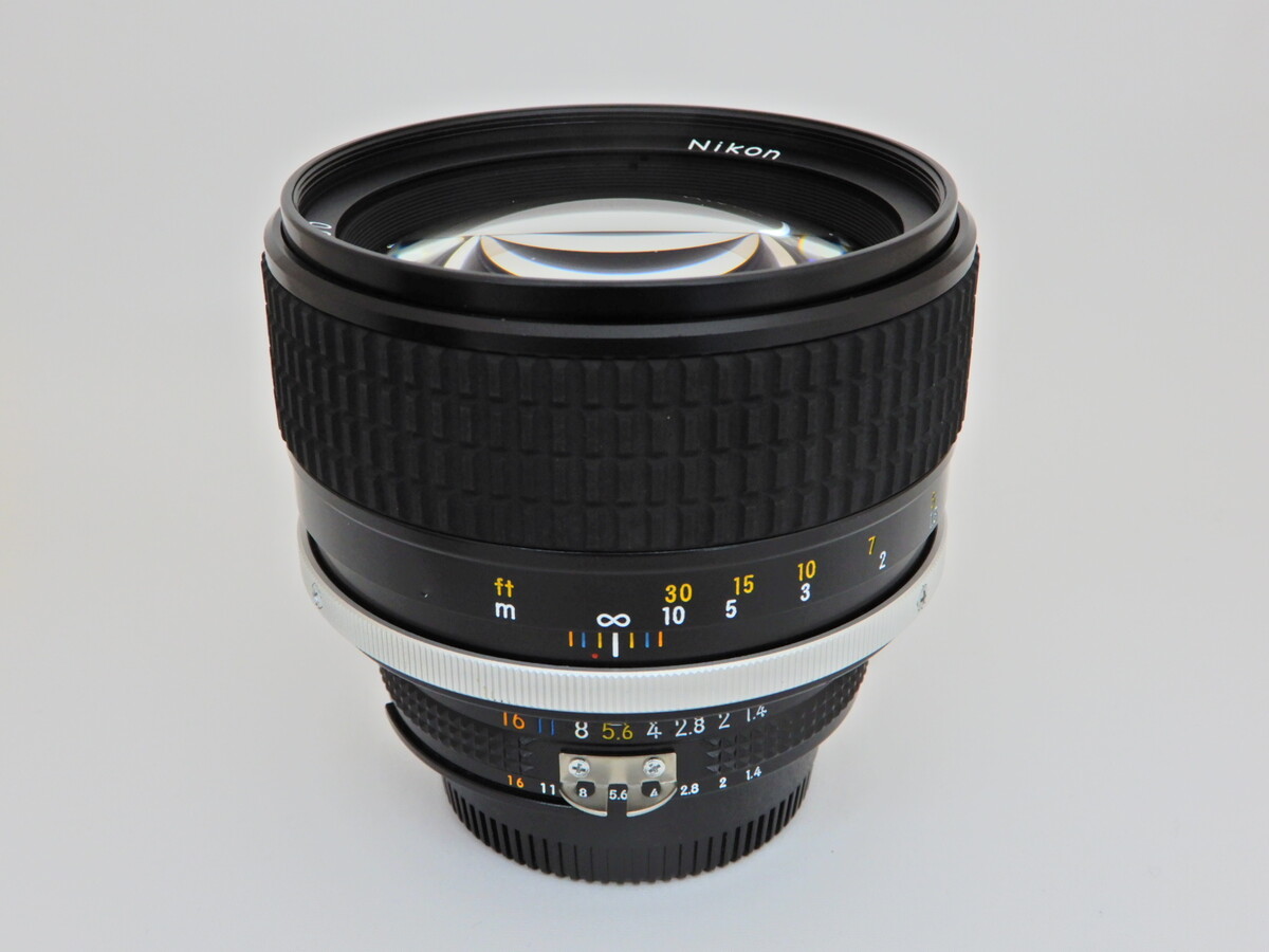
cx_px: 634
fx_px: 1540
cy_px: 476
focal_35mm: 42
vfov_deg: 34.3
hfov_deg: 44.8
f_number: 4.5
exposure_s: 1/25
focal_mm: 7.5
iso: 180
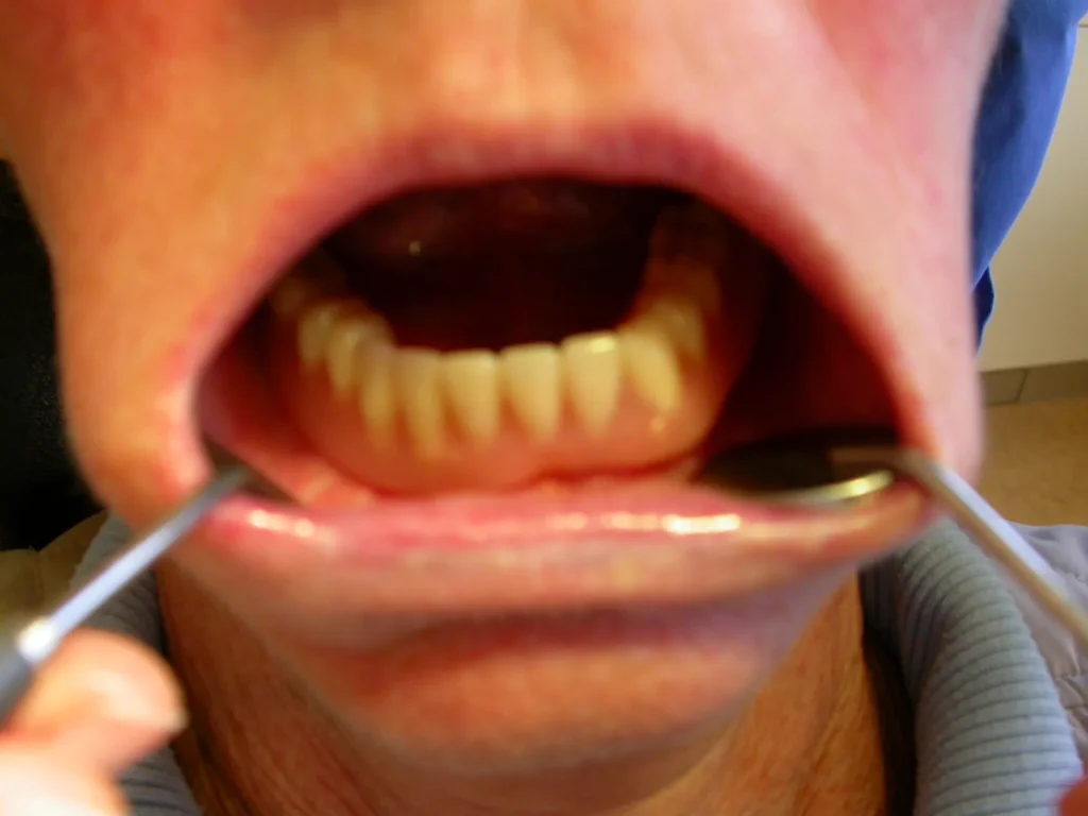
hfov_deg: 49.0
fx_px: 1194
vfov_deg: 37.7
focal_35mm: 38
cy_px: 408
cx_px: 544
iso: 100
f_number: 3.7
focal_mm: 7.85
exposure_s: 1/40.4
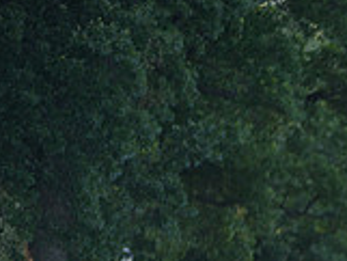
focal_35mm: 692
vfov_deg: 2.1
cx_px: 569
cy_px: 383
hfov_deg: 2.9
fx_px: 6942
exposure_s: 1/2000
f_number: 2.8
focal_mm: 200
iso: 400
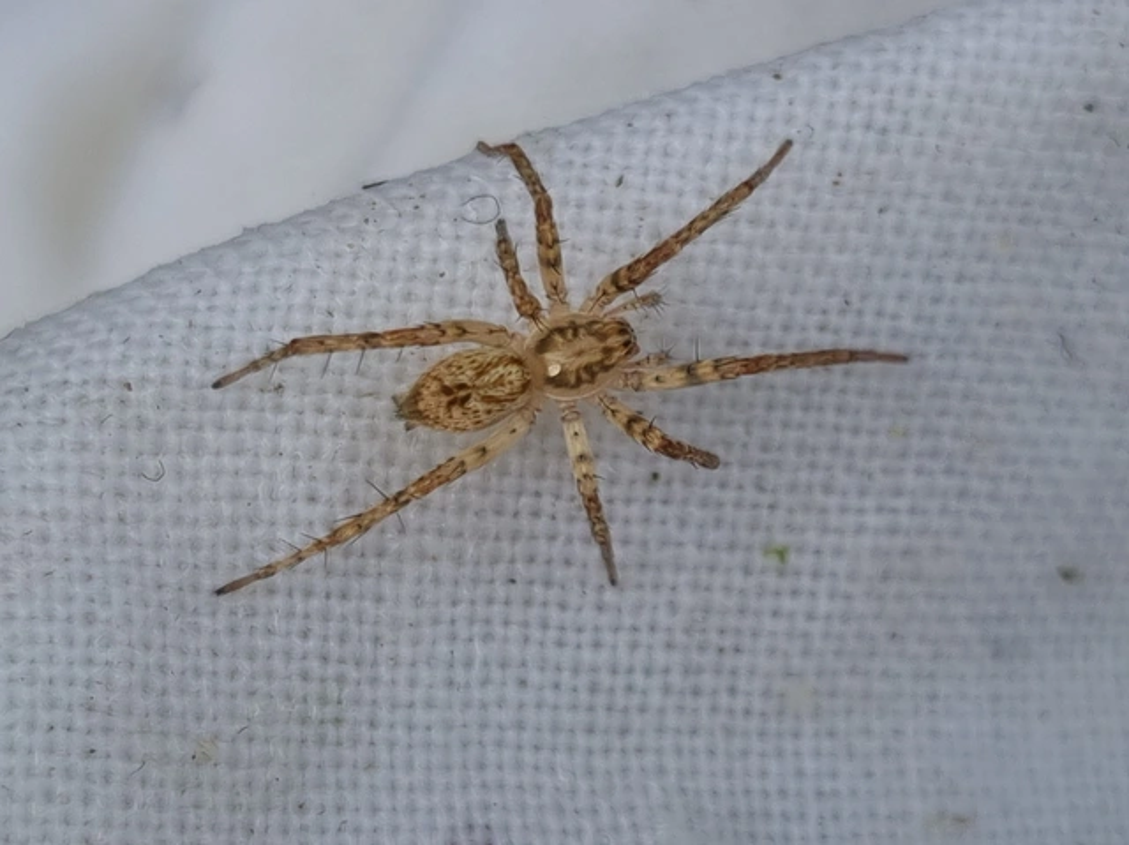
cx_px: 564
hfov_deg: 67.3
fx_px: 847
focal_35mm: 26
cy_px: 422
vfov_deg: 53.0
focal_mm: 5.4
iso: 50
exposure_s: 1/769
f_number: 1.8
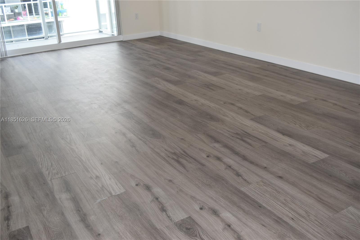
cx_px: 180
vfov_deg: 35.5
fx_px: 375
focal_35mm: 38
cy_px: 120
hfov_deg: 51.3
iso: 720
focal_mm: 25
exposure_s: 1/125
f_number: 5.6
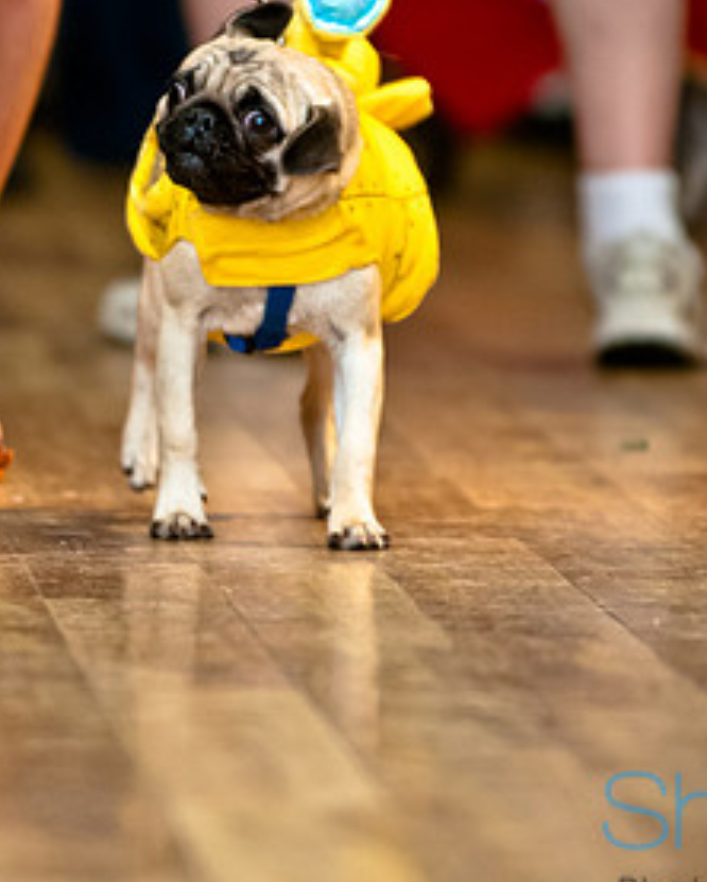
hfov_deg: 2.6
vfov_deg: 3.3
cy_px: 361
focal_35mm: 588
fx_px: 15363
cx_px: 188
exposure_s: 1/200
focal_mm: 200
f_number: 2.8
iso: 200
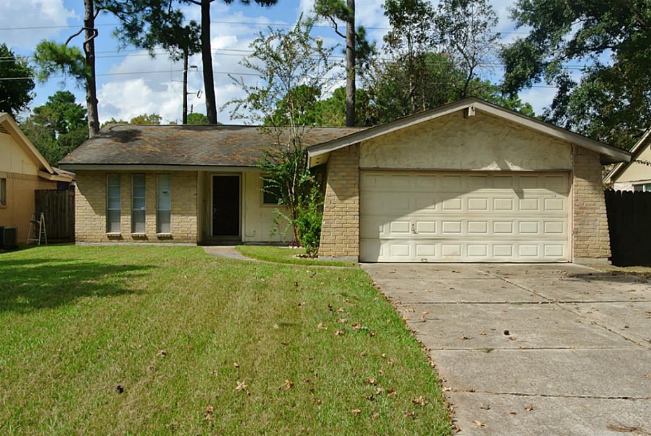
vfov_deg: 33.5
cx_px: 326
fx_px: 724
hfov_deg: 48.4
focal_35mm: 40
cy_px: 218
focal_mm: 15.1
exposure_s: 1/60
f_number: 16
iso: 100
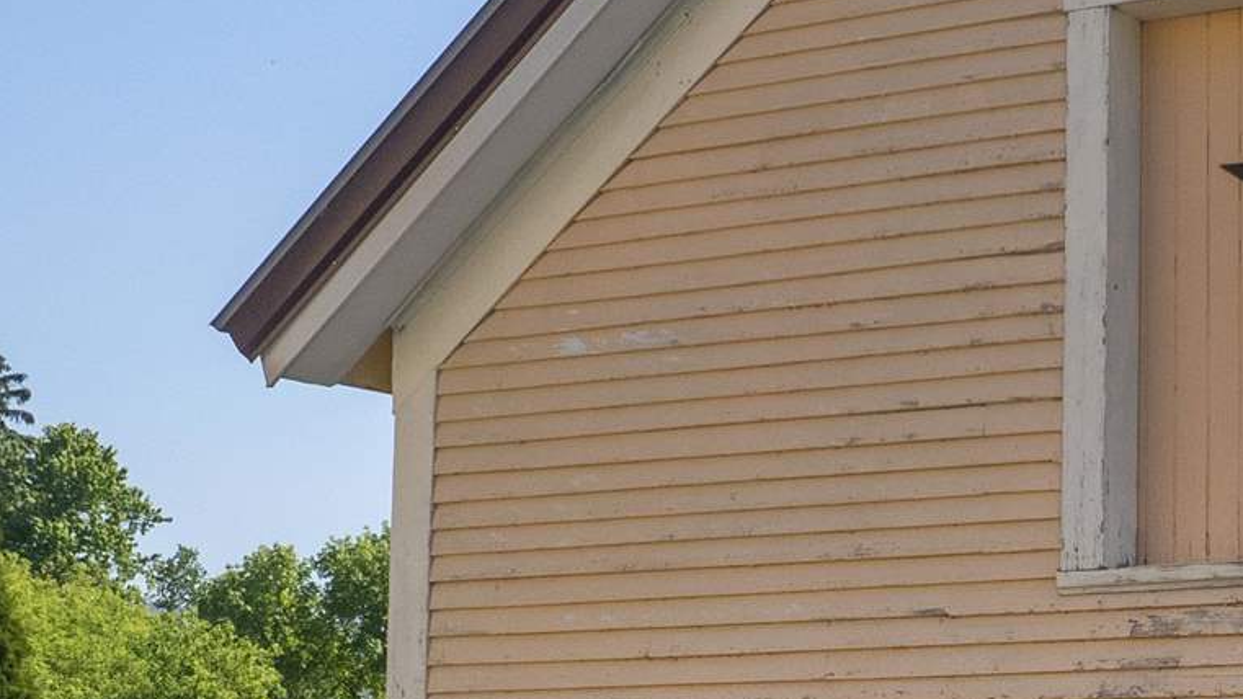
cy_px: 630
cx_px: 1044
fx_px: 3065
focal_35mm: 93
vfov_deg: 12.9
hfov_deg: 22.5
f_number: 2.8
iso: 140
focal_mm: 8.38
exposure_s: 1/250
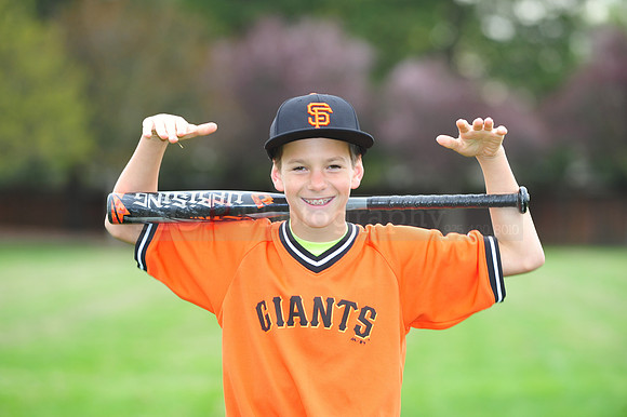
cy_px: 208
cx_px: 314
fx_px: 3481
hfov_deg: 10.3
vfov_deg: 6.9
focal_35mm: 200
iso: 400
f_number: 5
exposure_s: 1/250
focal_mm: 200
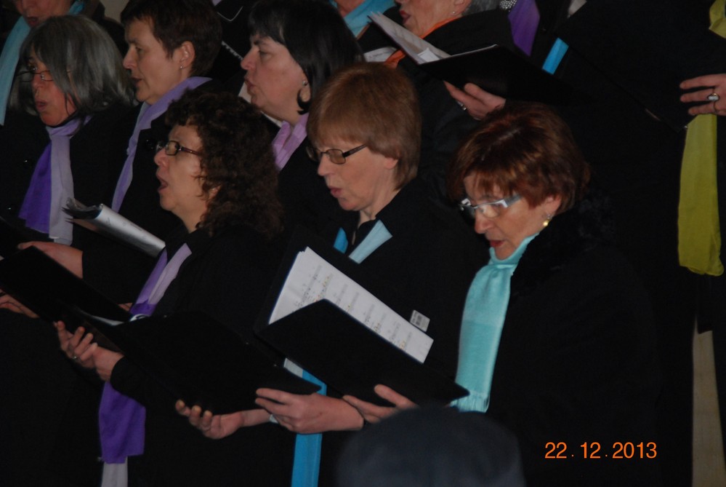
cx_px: 363
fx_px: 3635
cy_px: 244
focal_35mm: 180
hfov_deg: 11.4
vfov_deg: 7.7
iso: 800
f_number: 6
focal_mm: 120
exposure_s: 1/60
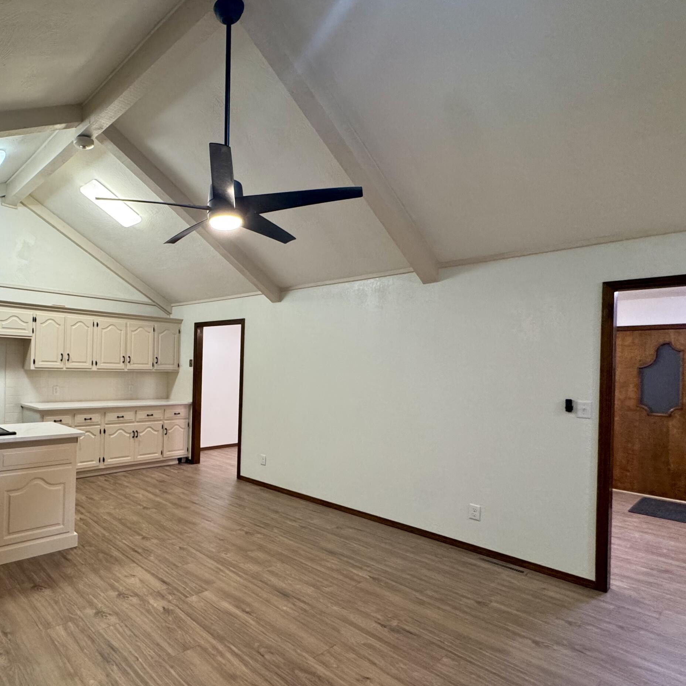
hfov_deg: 70.7
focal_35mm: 20
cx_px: 188
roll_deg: -1.6
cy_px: 366
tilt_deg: -0.4
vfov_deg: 74.7
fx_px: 448
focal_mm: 2.22
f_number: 2.2
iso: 320
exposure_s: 1/120
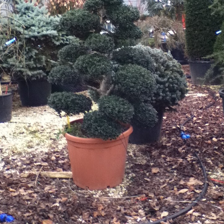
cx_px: 112
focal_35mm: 38
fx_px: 278
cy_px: 84
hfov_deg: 43.9
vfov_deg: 43.5
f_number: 2.4
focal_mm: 3.85
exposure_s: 1/120
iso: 125
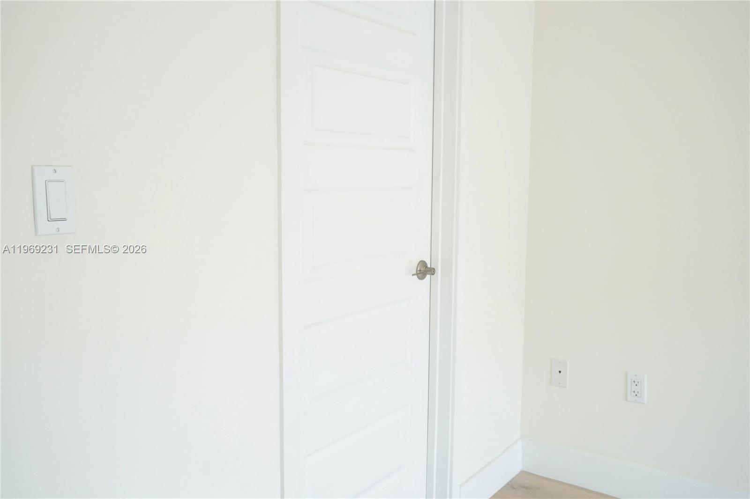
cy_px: 250
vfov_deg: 42.3
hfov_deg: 60.3
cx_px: 375
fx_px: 646
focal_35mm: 31
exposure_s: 1/60
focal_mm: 21
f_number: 4
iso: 500
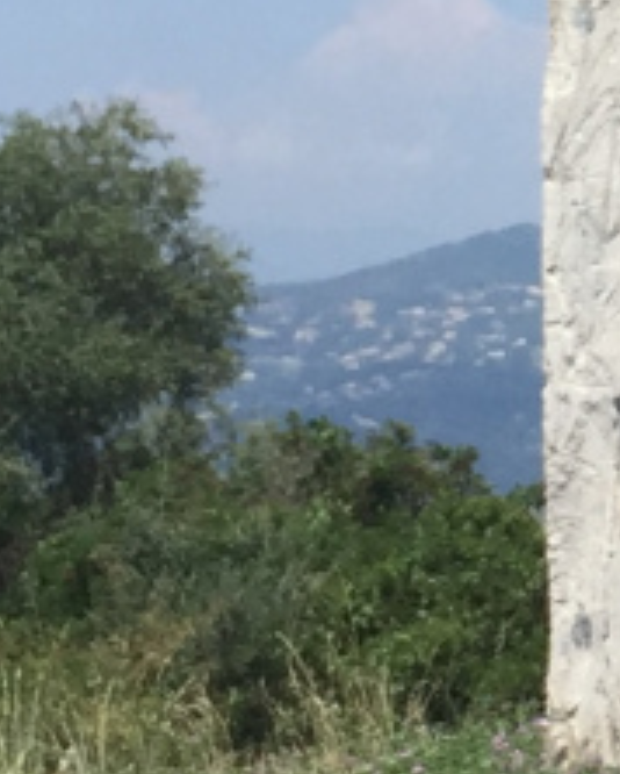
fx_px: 4673
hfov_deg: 7.2
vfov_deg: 9.3
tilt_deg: +7.3
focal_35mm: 204
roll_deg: +0.4
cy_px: -227
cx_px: 1393
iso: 32
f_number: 2.2
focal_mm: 4.15
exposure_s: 1/1799
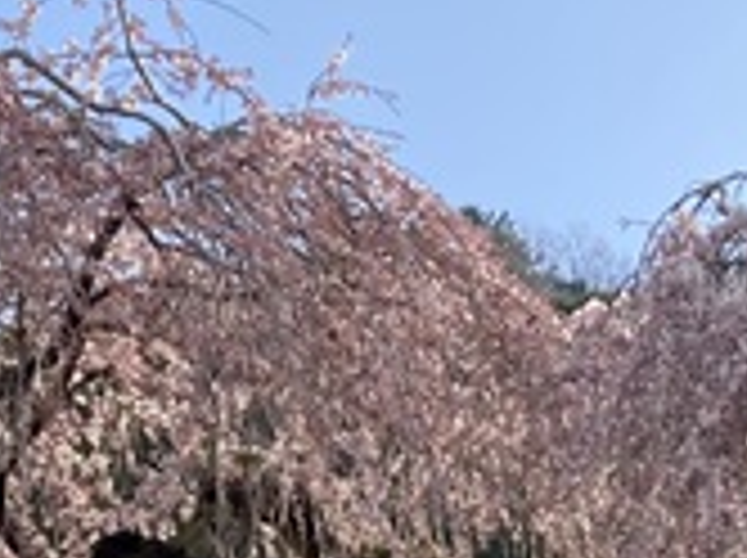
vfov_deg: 10.1
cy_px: 1116
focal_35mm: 135
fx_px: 2909
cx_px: 234
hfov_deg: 14.6
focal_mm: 3.99
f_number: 1.8
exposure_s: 1/510
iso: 20
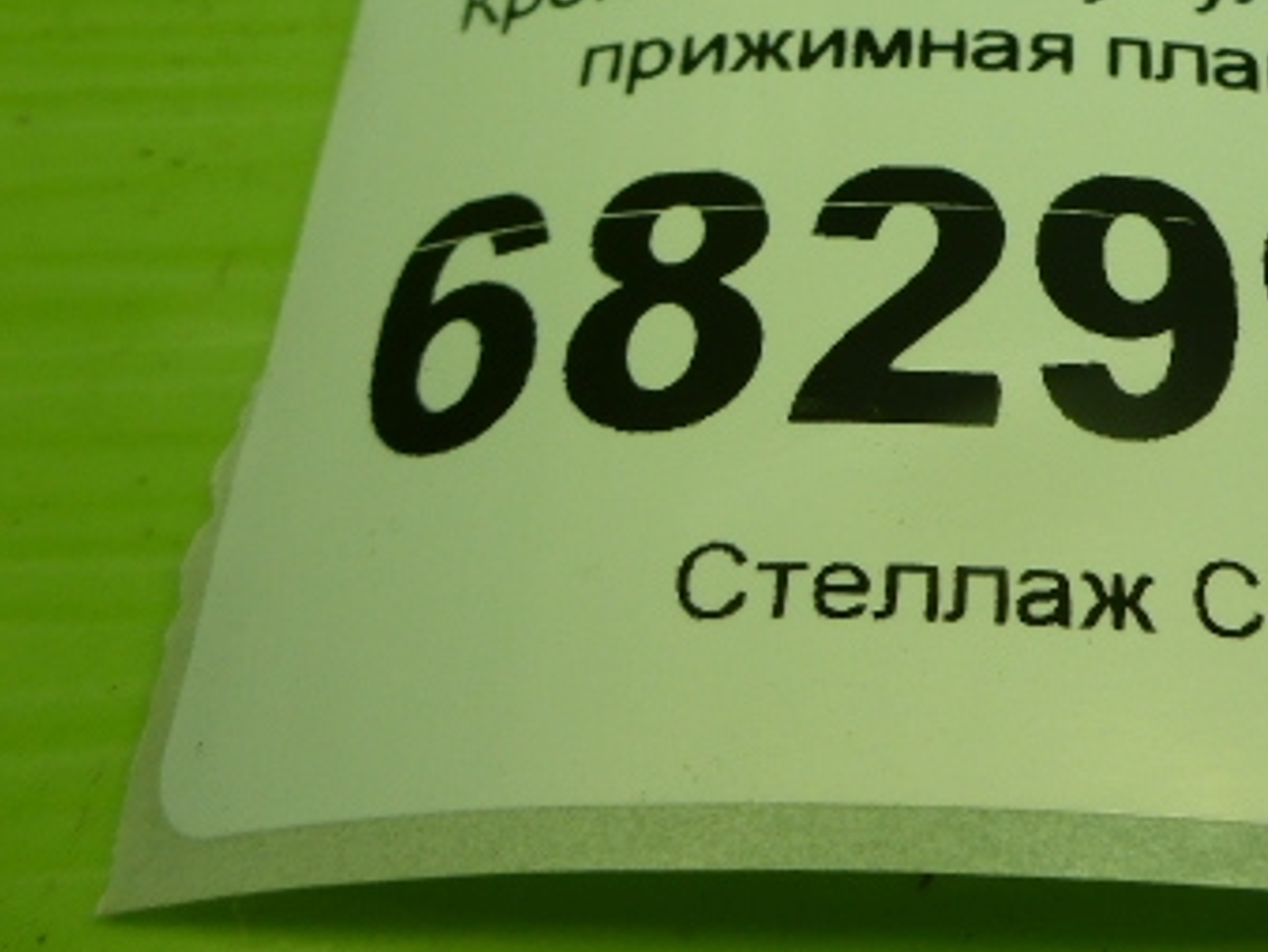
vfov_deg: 27.4
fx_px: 1943
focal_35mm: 53
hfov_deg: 34.8
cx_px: 1043
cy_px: 319
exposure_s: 1/640
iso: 100
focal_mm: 4.9
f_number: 3.3
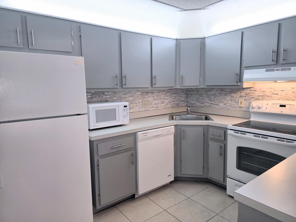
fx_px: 197
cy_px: 111
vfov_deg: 58.9
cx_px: 148
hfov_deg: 73.9
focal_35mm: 23
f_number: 1.7
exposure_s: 1/60
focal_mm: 6.3
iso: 20
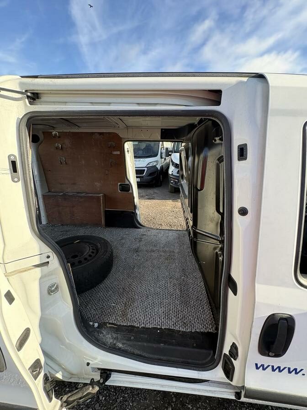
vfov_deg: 102.1
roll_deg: -1.8
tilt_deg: -9.4
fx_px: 166
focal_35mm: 14
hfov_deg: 85.7
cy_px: 205
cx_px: 154
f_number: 2.2
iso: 50
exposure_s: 1/253
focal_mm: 2.22
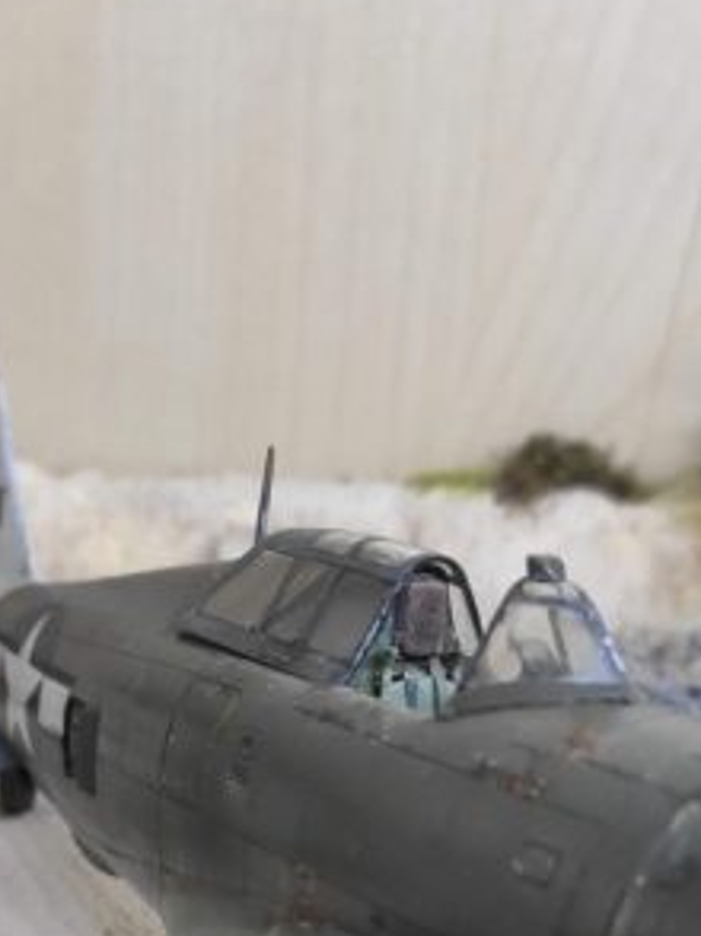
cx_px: 231
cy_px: 844
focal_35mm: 69
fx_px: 1866
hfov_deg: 21.2
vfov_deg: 27.2
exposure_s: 1/97
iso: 800
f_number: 1.75
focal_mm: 4.77
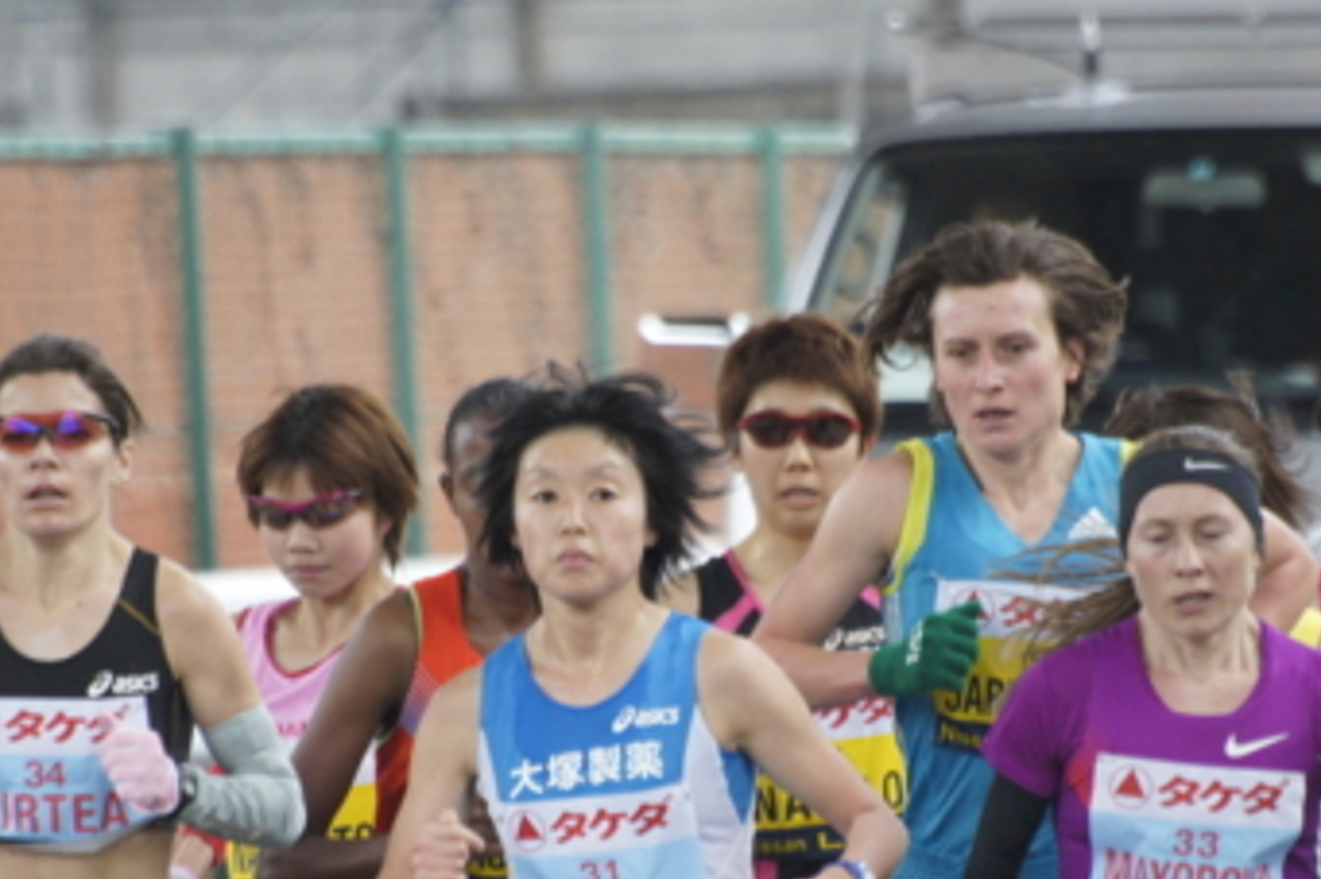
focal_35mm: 792
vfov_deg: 1.7
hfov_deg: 2.6
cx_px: 670
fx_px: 29047
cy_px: 742
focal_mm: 300
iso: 1250
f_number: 5.6
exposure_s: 1/500
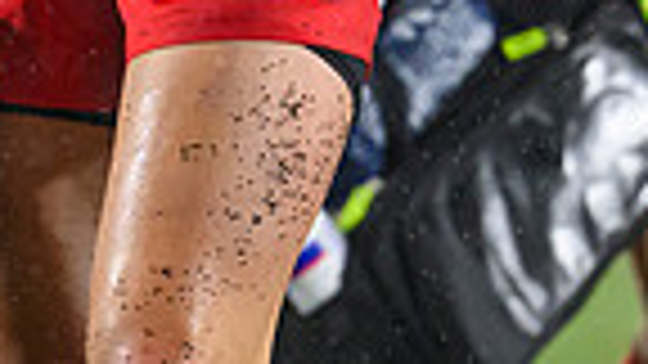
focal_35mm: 2604
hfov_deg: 0.8
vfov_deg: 0.5
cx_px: 141
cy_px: -438
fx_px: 44743
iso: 4000
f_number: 3.2
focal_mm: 400
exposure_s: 1/1600
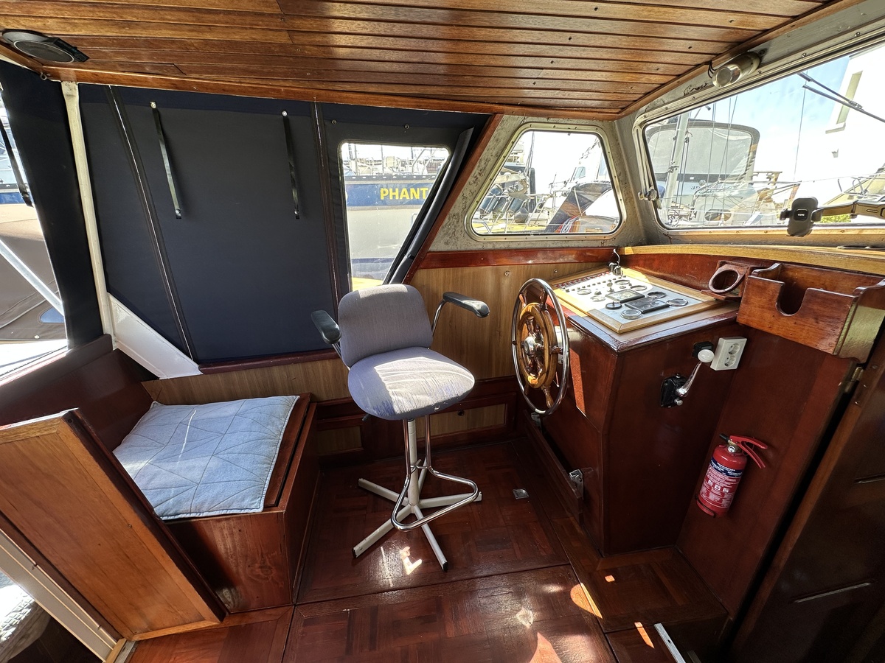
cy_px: 332
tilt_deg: -19.4
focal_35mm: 14
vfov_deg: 85.7
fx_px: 358
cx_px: 442
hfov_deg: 102.1
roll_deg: -0.2
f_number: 2.2
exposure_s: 1/150
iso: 40
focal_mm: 2.22
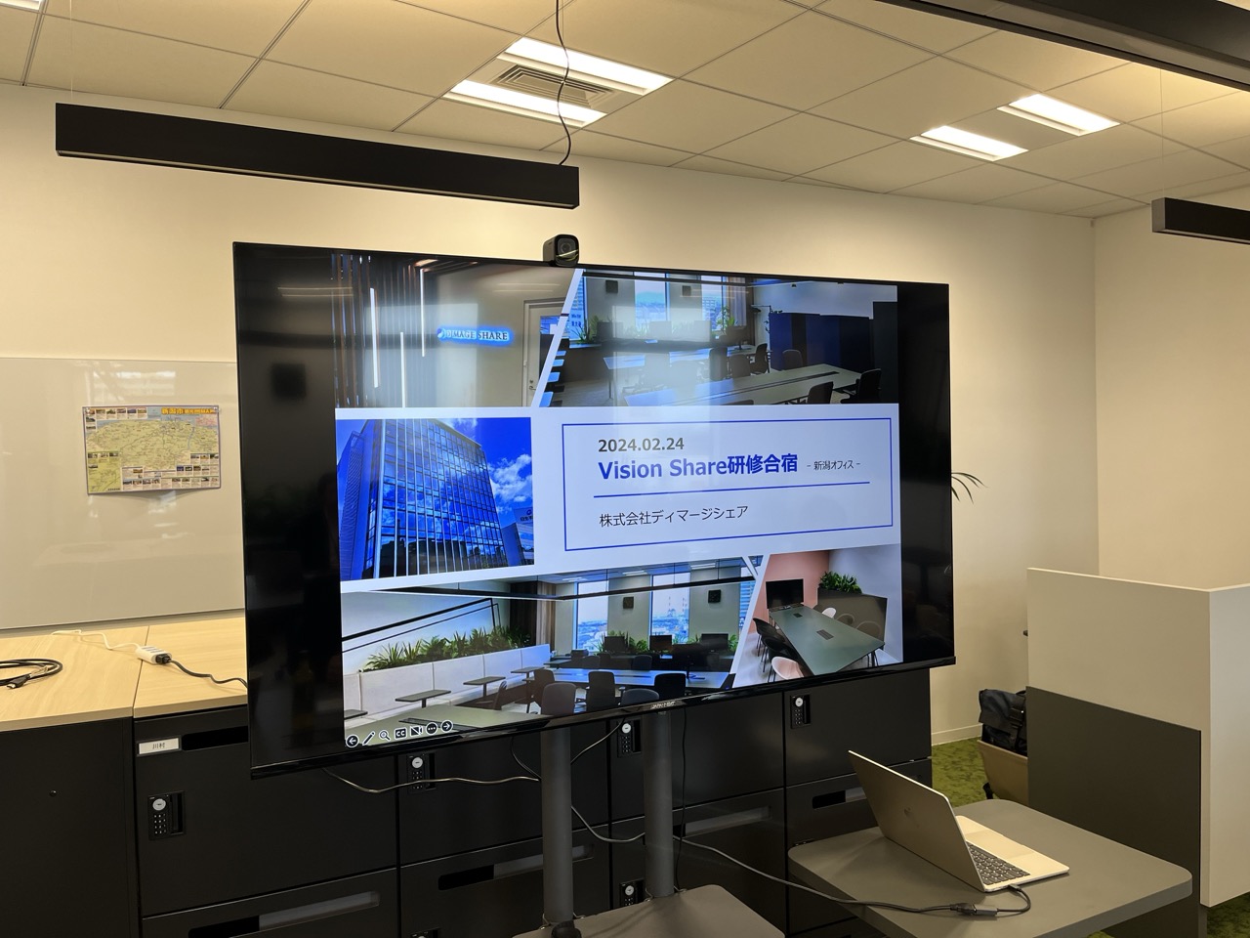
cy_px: 469
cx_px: 625
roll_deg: +1.9
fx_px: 939
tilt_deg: -0.2
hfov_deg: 67.3
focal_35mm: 26
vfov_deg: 53.1
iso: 64
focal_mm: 5.1
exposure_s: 1/100
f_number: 1.6
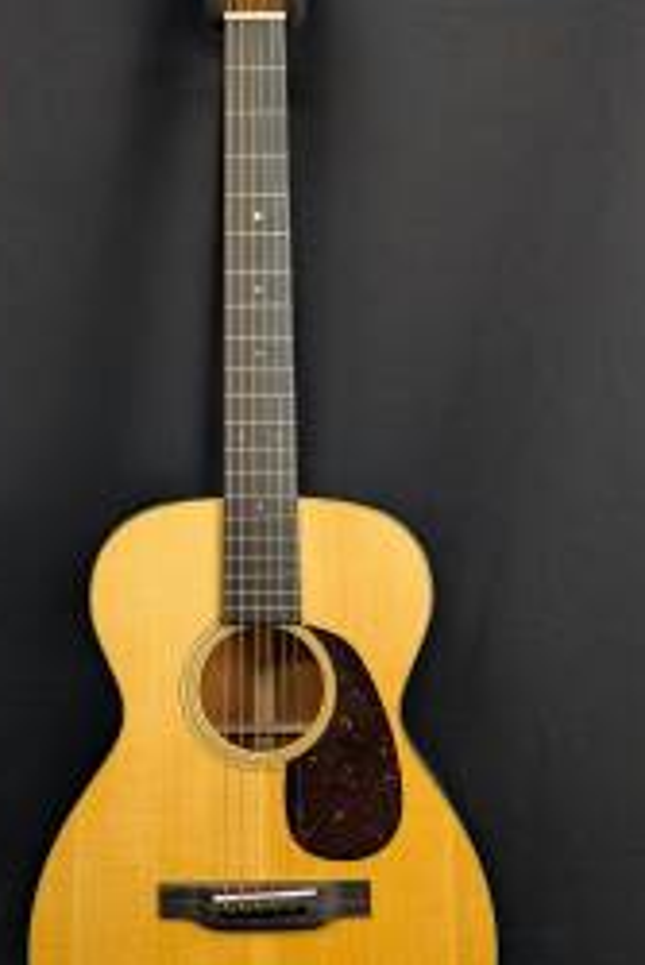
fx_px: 1073
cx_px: 280
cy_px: 459
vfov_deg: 48.4
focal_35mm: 40
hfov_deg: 33.4
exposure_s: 1/25.2
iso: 44
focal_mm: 6.9
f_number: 1.68
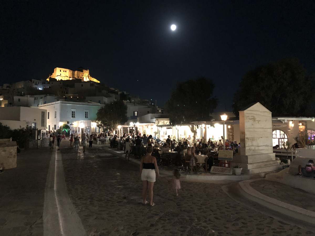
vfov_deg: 49.7
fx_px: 255
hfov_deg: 63.4
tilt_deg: +4.5
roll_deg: +1.6
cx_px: 158
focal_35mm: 28
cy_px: 118
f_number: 1.8
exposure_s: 1/4
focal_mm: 4
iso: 320
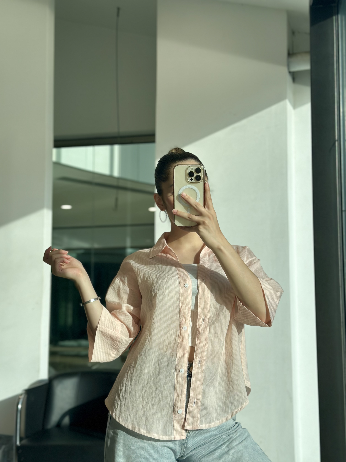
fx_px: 640
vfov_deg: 39.7
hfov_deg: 30.3
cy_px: 231
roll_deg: -0.6
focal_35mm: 48
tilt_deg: -14.5
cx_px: 173
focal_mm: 6.86
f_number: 1.78
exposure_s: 1/1721
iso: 100
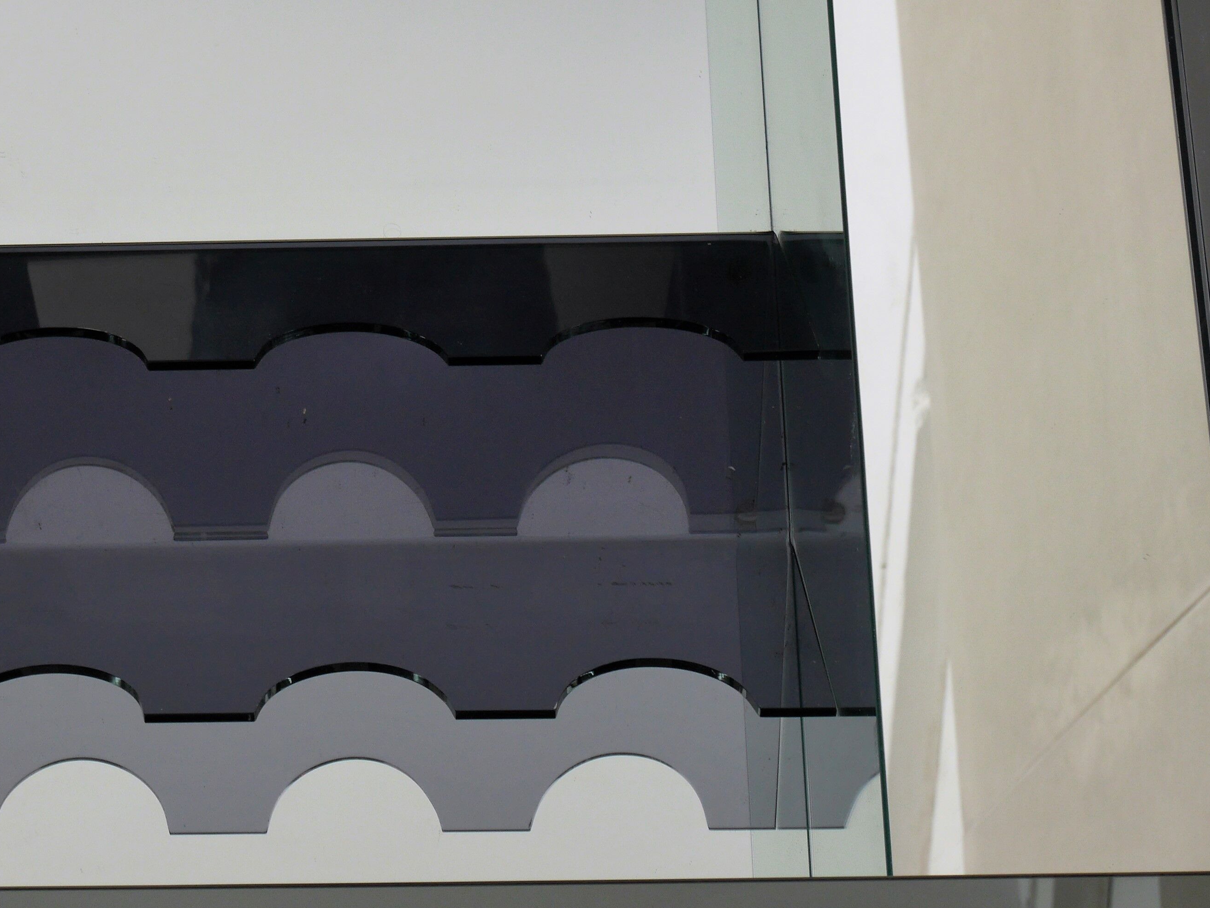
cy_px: 301
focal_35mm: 98
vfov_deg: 15.1
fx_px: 3427
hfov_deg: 19.9
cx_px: 368
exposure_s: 1/60
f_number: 5.4
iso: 250
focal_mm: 28
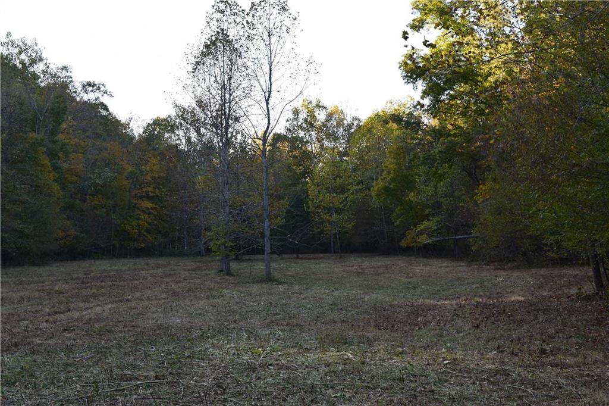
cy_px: 203
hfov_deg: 36.9
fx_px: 913
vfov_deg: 25.0
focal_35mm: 54
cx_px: 304
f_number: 9
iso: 400
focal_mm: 36
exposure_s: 1/160
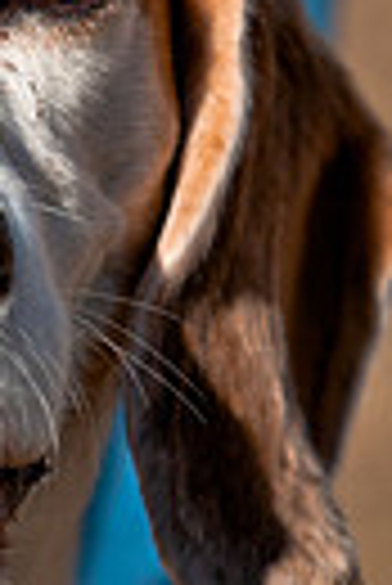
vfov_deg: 2.3
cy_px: 140
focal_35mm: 906
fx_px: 14753
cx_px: -47
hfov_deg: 1.5
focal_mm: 175
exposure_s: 1/2000
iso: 200
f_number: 5
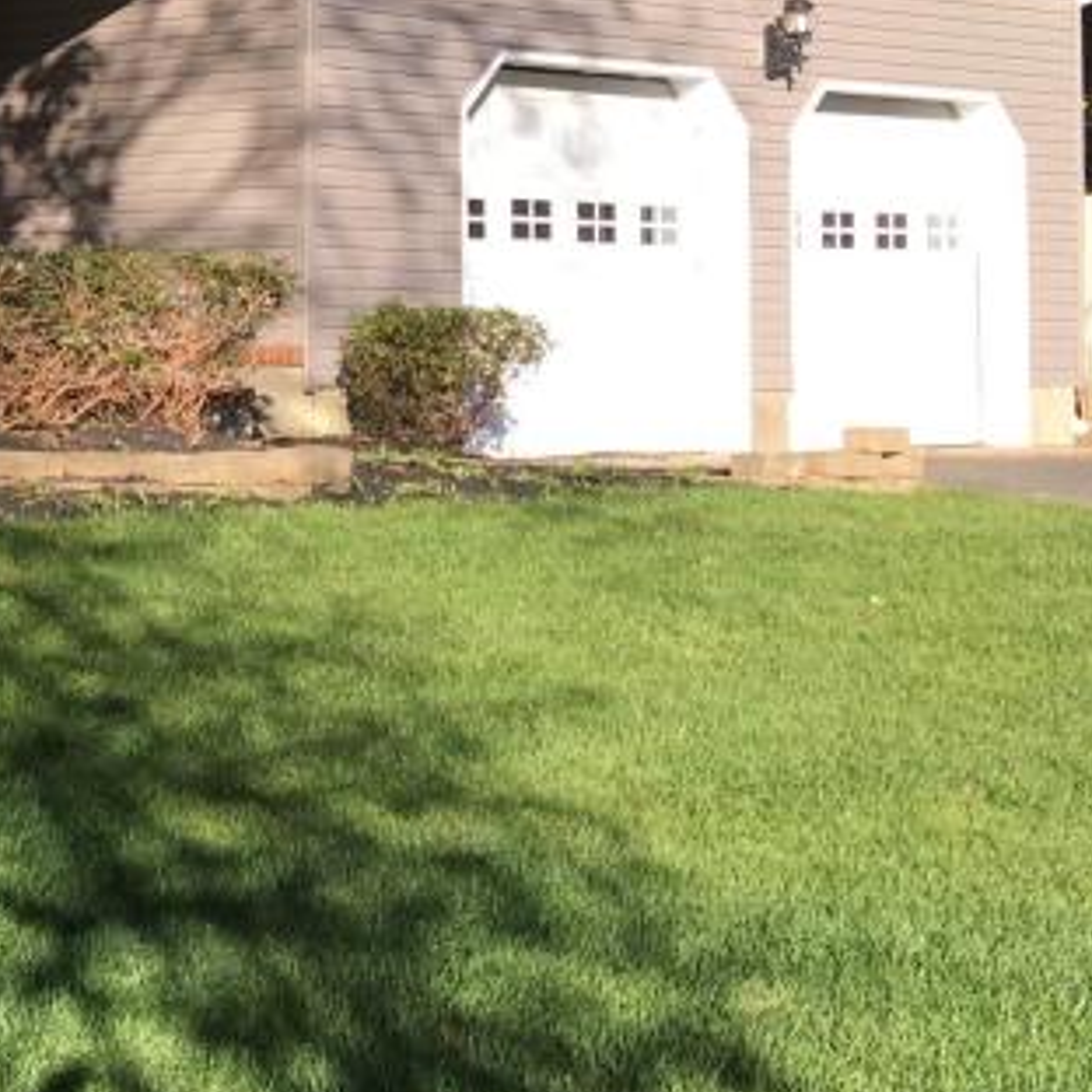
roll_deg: -1.1
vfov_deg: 20.4
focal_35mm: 84
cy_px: 196
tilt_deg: +1.7
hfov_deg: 18.1
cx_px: -602
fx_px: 2998
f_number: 2.2
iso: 25
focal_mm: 4.15
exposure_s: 1/484
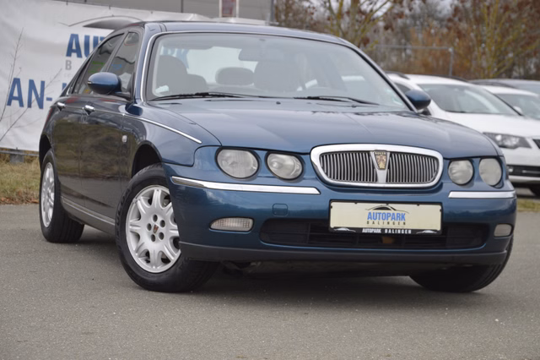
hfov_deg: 20.6
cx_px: 270
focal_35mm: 99
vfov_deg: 13.8
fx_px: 1484
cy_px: 180
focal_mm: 66
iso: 250
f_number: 5.6
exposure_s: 1/125
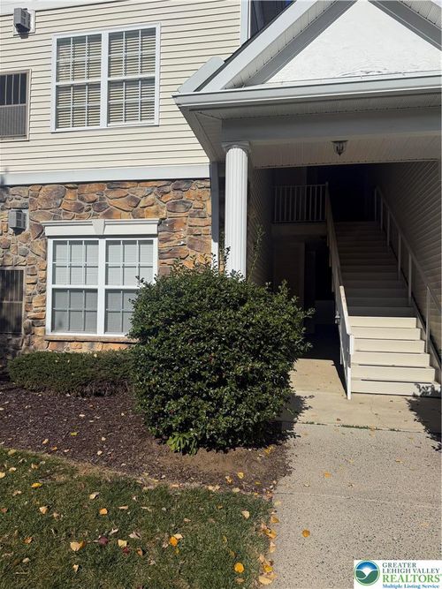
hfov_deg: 56.8
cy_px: 294
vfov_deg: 71.6
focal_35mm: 24
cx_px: 221
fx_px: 409
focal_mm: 6.76
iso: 80
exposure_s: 1/11905
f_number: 1.78
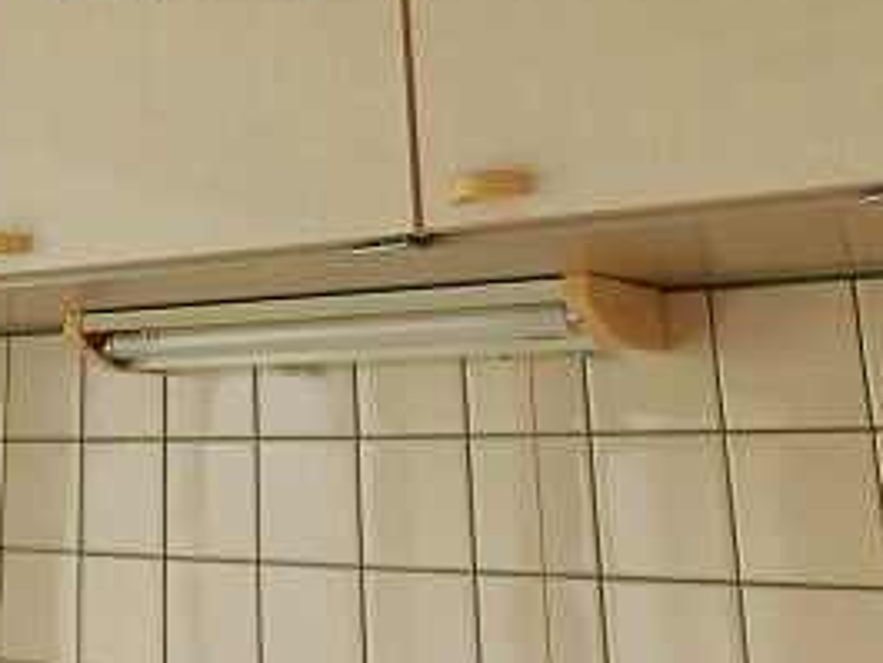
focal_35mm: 58
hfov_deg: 31.9
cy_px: -50
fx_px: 1480
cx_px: 113
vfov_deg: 23.8
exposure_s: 1/80
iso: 160
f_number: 3.1
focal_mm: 4.3
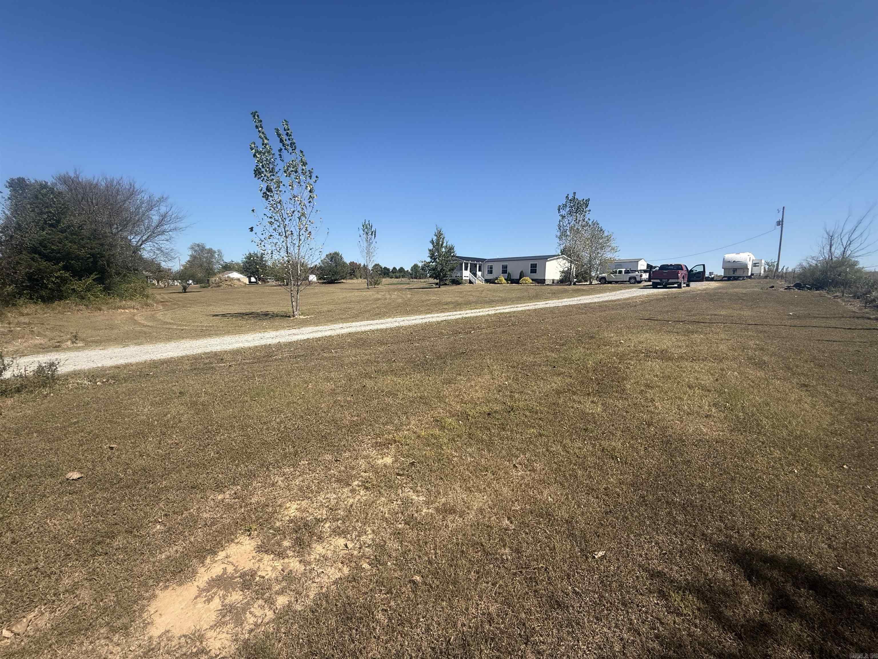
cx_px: 439
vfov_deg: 85.7
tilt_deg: -6.6
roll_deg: -1.0
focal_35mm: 14
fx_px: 355
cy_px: 330
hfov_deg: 102.1
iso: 50
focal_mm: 2.22
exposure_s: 1/2320
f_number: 2.2
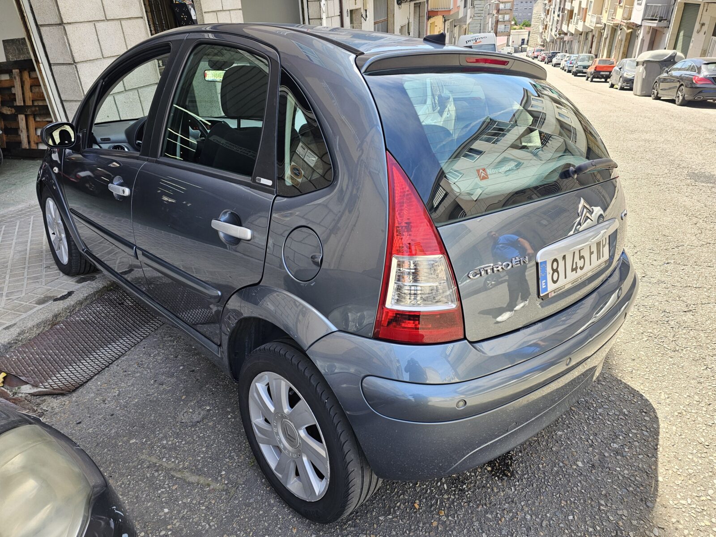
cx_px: 358
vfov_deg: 58.9
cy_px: 268
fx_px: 476
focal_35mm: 23
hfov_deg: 73.9
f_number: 1.7
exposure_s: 1/180
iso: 32
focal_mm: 6.3
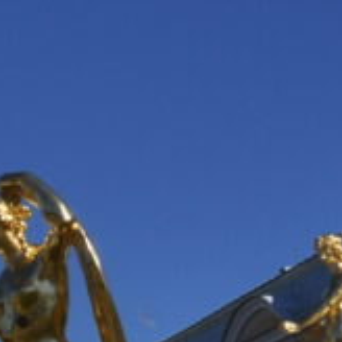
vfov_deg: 8.6
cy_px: 538
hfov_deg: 8.0
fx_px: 2220
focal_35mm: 199
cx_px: -546
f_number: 13
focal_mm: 25
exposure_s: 1/640
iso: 200
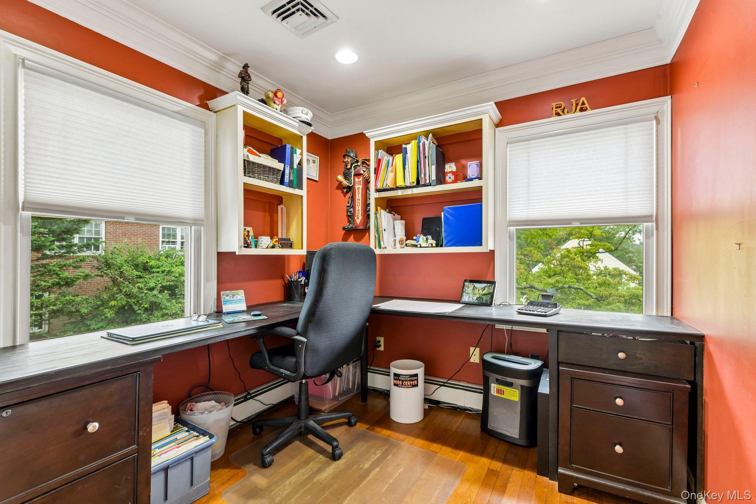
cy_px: 252
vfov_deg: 73.7
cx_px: 378
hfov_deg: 96.7
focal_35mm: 16
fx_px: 336
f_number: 9
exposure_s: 1/3.33
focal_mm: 16
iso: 250
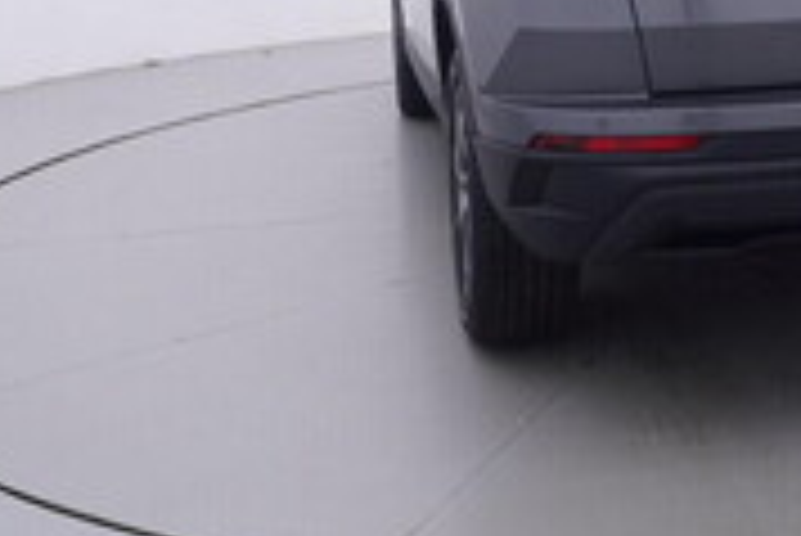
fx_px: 1549
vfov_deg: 19.0
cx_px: 781
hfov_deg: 27.5
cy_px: -25
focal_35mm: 70
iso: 200
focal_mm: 15
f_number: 5
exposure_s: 1/80
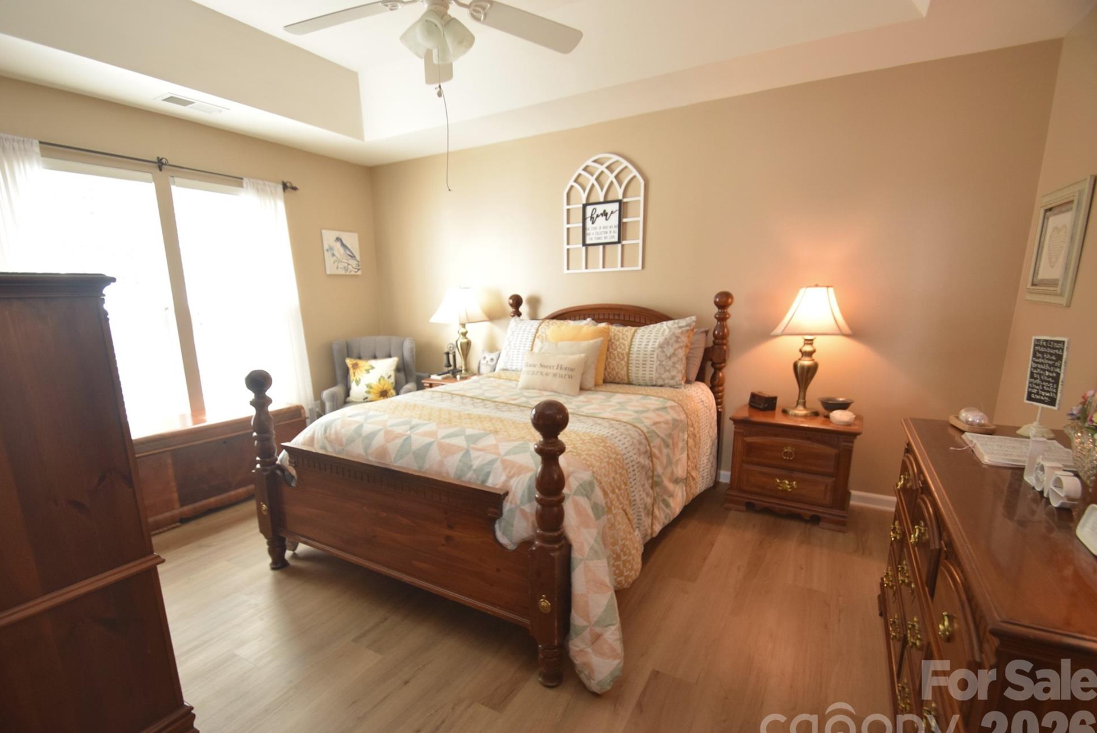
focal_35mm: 16
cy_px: 382
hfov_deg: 96.6
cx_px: 519
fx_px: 488
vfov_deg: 73.8
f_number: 4.5
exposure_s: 1/80
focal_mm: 10
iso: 800
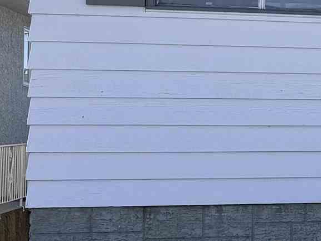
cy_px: 107
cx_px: 704
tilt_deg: +0.9
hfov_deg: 12.8
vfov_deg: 11.6
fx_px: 1187
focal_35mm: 128
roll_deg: -0.1
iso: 80
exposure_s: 1/3759
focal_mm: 6.76
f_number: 1.78
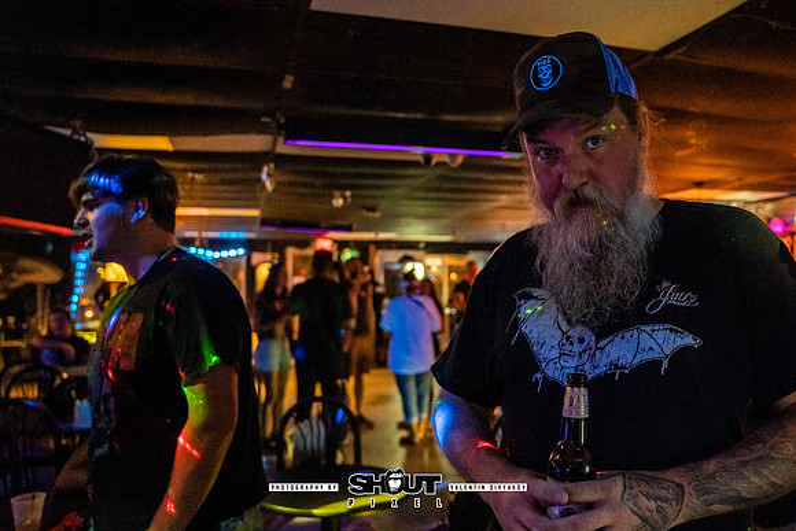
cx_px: 491
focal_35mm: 30
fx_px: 660
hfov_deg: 61.4
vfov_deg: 43.7
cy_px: 233
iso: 3200
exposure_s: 1/200
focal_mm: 24
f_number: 2.8
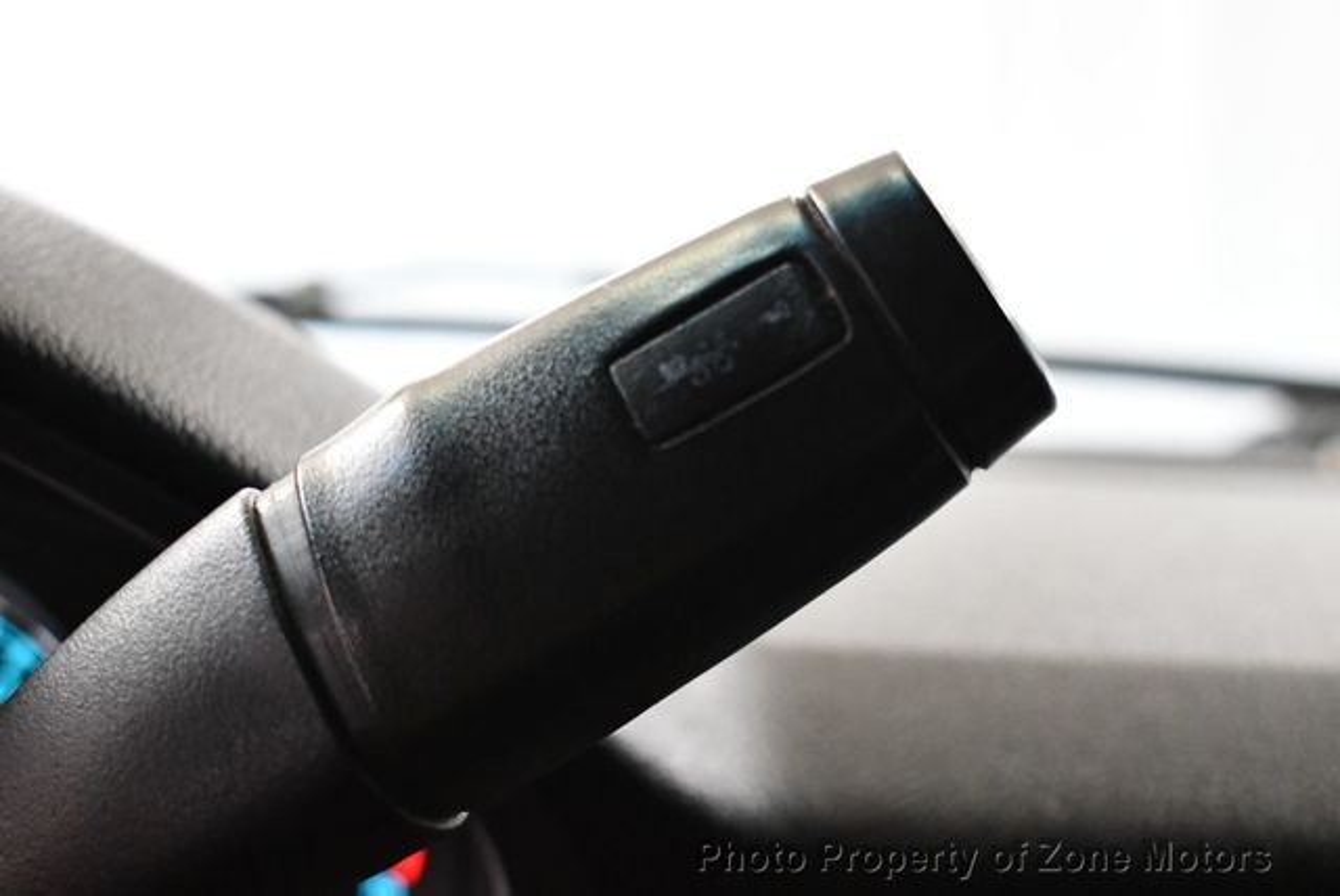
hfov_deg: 29.6
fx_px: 2533
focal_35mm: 68
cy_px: 448
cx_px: 670
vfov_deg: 20.1
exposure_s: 1/60
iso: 3600
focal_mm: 34
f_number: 4.5
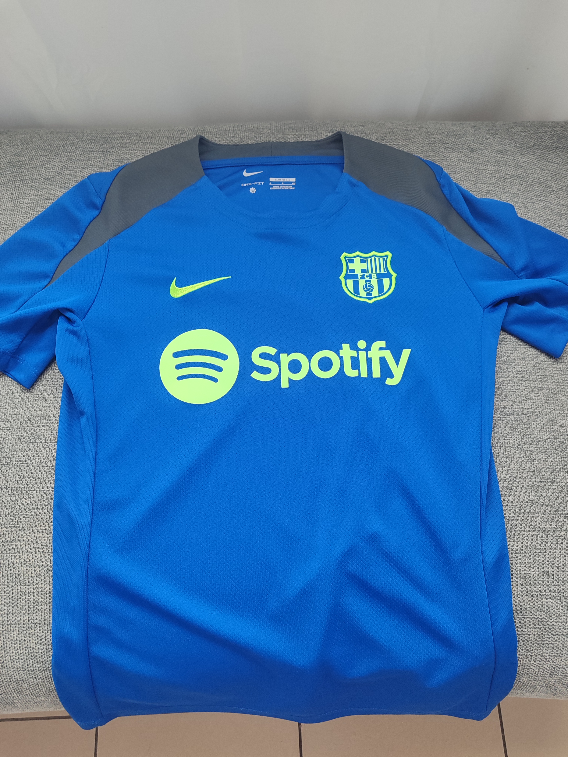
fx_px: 547
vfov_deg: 69.4
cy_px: 378
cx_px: 284
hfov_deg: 54.9
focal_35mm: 25
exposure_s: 1/33
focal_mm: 5.95
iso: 335
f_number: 1.89
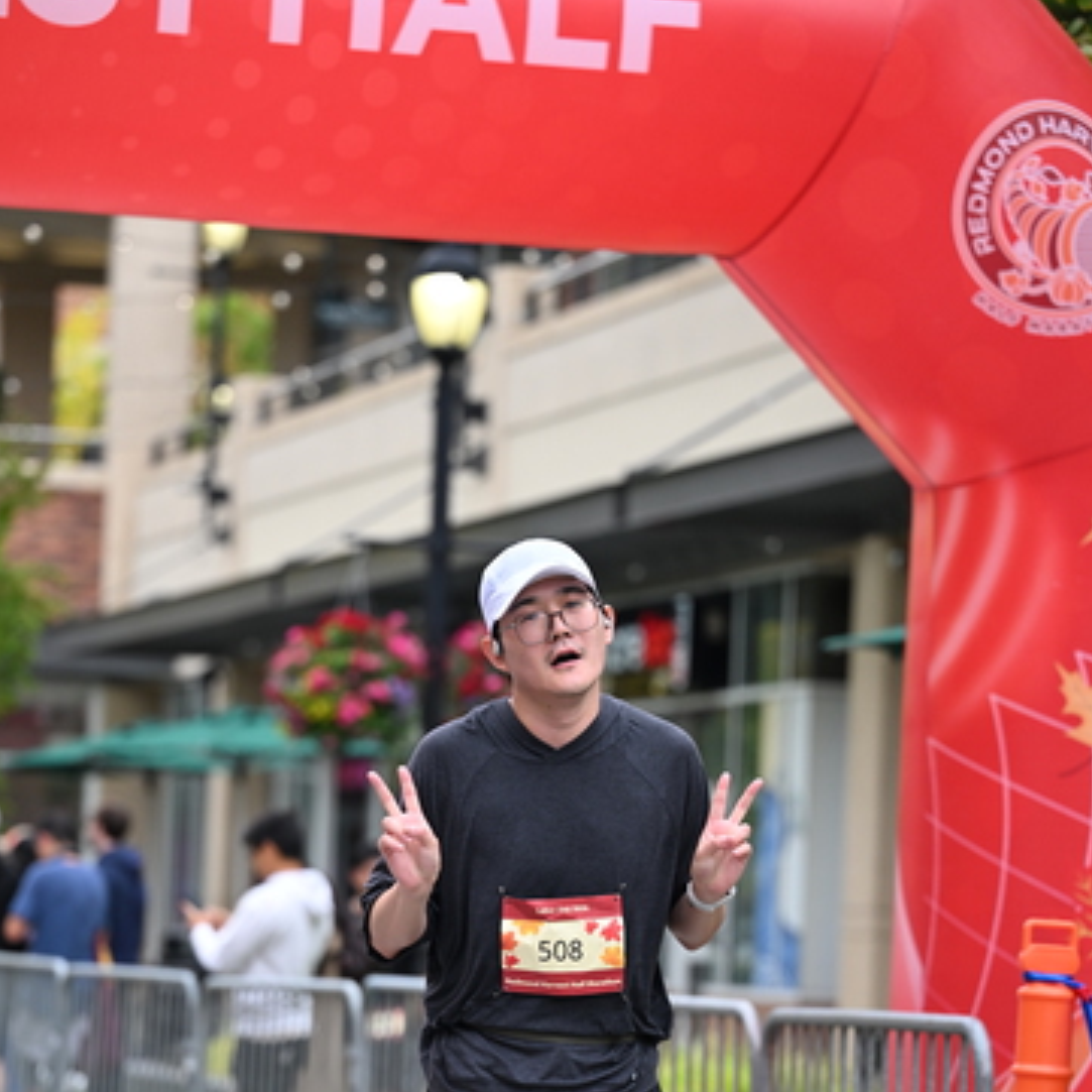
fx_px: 4854
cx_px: 543
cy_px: 793
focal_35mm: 136
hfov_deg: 12.8
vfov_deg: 12.8
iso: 640
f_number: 2.8
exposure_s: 1/2000
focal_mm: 105
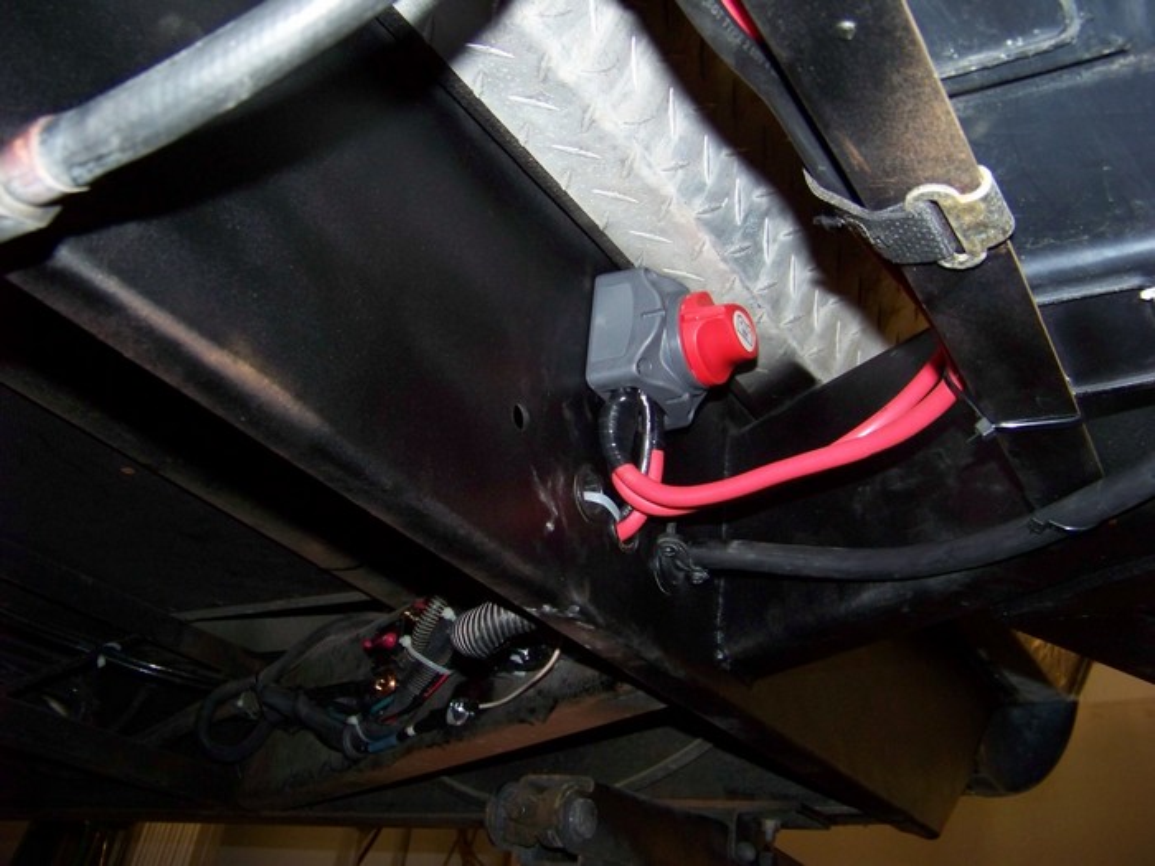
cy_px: 433
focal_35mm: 36
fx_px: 1201
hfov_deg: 51.4
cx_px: 578
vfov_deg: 39.7
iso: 200
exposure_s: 1/30
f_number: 2.8
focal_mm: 5.85
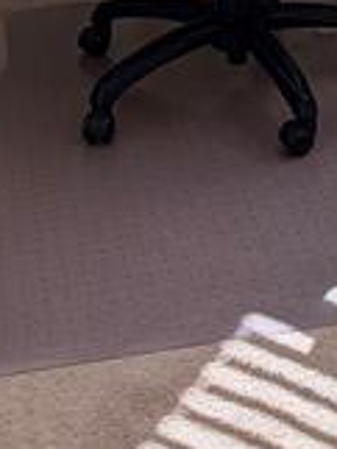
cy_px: -100
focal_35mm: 124
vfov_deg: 15.3
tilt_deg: -18.6
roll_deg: +2.0
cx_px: 323
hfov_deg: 11.9
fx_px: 1607
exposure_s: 1/249
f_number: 1.6
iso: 50
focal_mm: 5.96
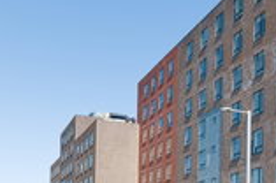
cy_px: 108
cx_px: 149
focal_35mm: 46
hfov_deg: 42.8
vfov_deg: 29.1
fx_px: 352
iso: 200
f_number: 10
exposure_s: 1/400
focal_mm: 12
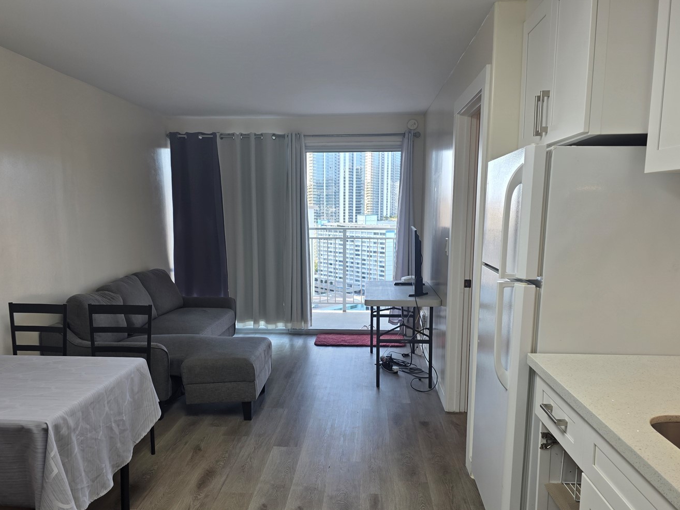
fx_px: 550
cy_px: 305
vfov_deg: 49.5
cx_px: 327
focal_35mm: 28
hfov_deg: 63.4
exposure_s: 1/120
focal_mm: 6.3
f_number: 1.7
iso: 64
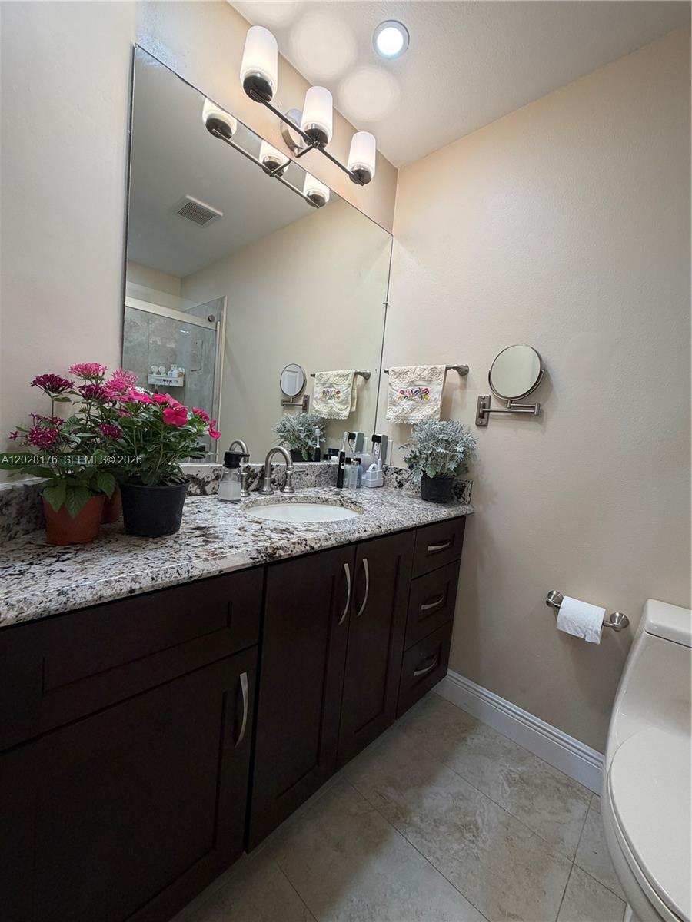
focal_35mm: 14
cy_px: 461
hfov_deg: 85.7
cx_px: 346
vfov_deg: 102.1
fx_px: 373
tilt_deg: -4.3
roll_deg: -4.9
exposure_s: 1/120
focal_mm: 2.22
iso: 125
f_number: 2.2
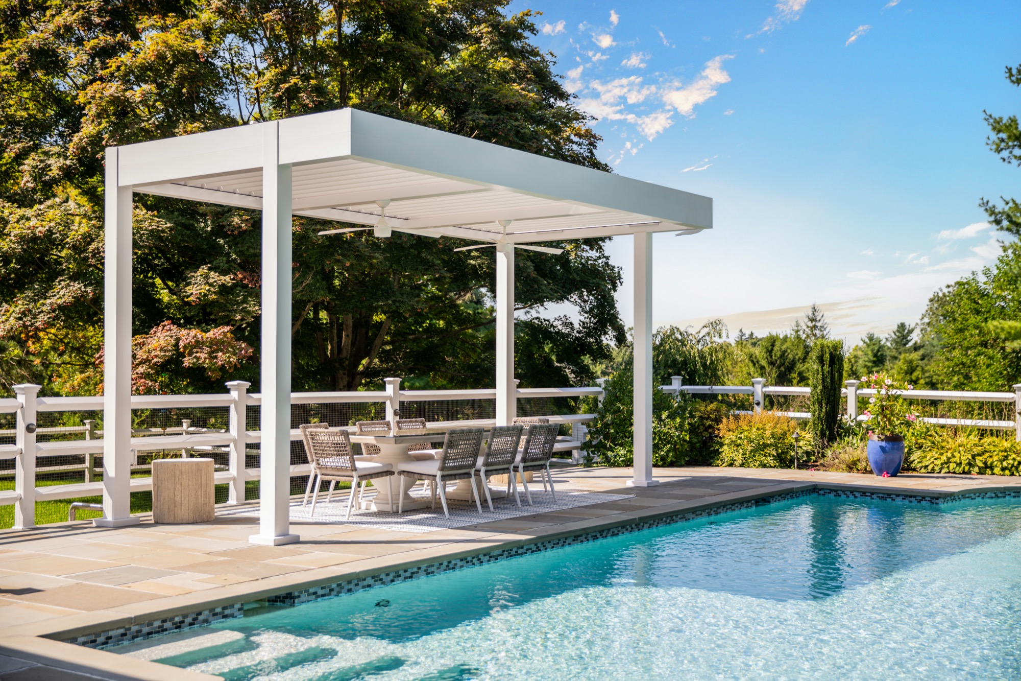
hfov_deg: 44.5
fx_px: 1248
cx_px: 510
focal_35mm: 44
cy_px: 340
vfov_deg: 30.5
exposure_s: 1/800
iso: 64
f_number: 3.2
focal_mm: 44
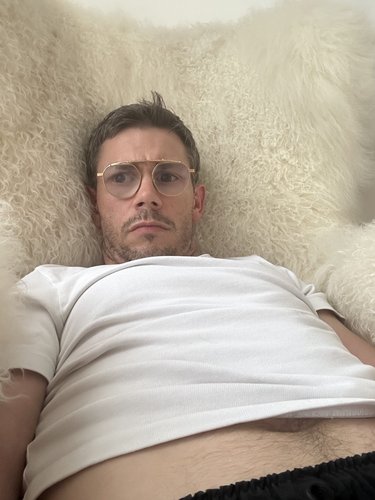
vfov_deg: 60.0
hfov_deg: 46.8
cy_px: 250
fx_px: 433
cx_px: 188
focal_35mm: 30
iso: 320
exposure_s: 1/60
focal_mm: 2.69
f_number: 1.9
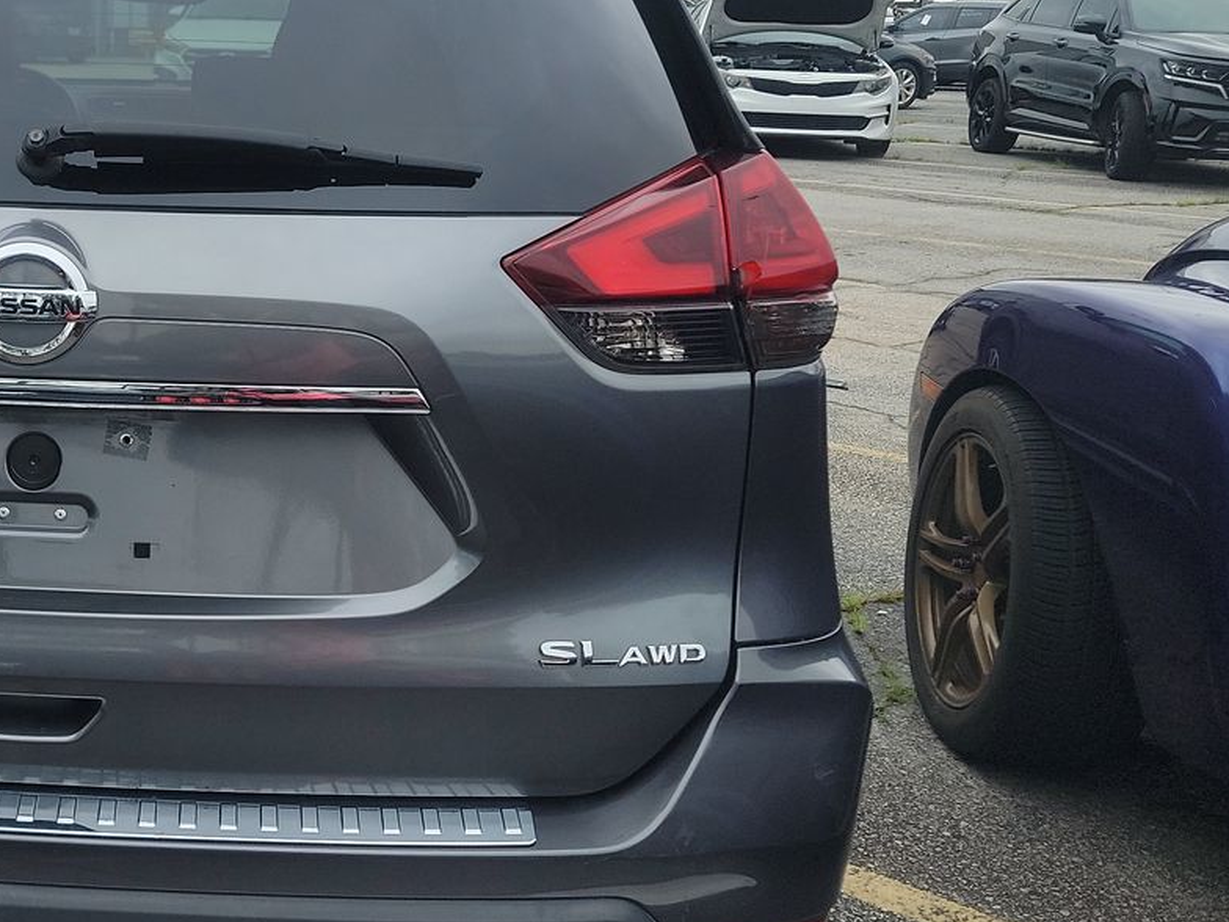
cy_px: 400
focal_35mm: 49
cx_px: 41
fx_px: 1740
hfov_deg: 35.7
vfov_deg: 29.6
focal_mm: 6.7
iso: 50
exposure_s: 1/344
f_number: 1.8
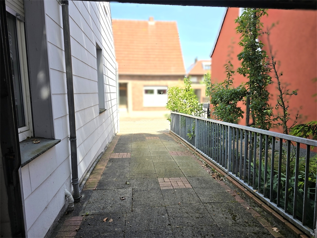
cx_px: 158
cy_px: 119
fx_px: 211
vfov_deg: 58.9
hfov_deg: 73.9
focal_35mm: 23
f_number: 1.7
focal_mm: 6.3
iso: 12
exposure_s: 1/304
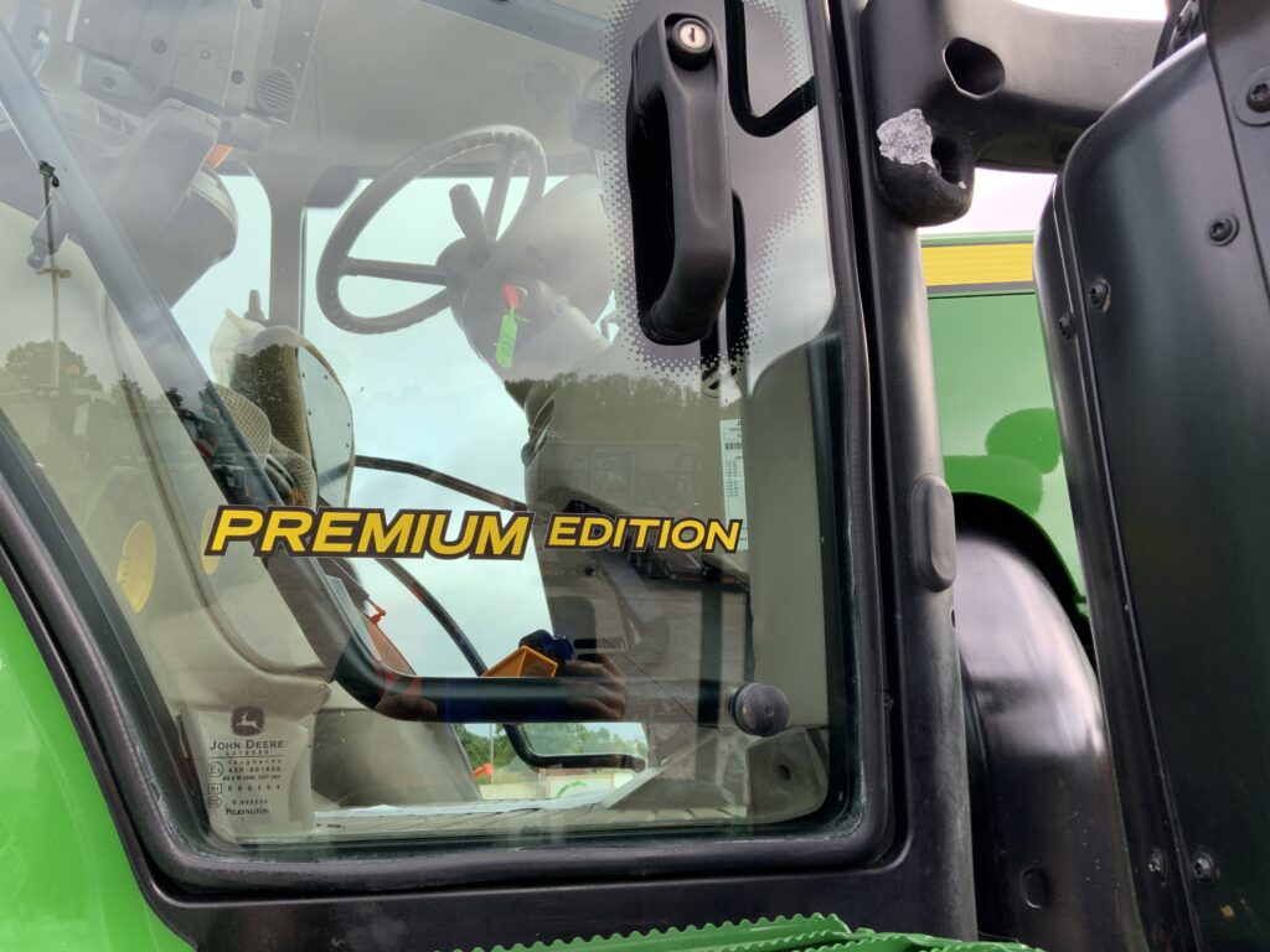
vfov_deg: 48.2
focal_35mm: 29
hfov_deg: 61.7
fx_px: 1064
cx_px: 635
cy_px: 476
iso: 16
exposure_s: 1/239
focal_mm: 3
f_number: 1.8
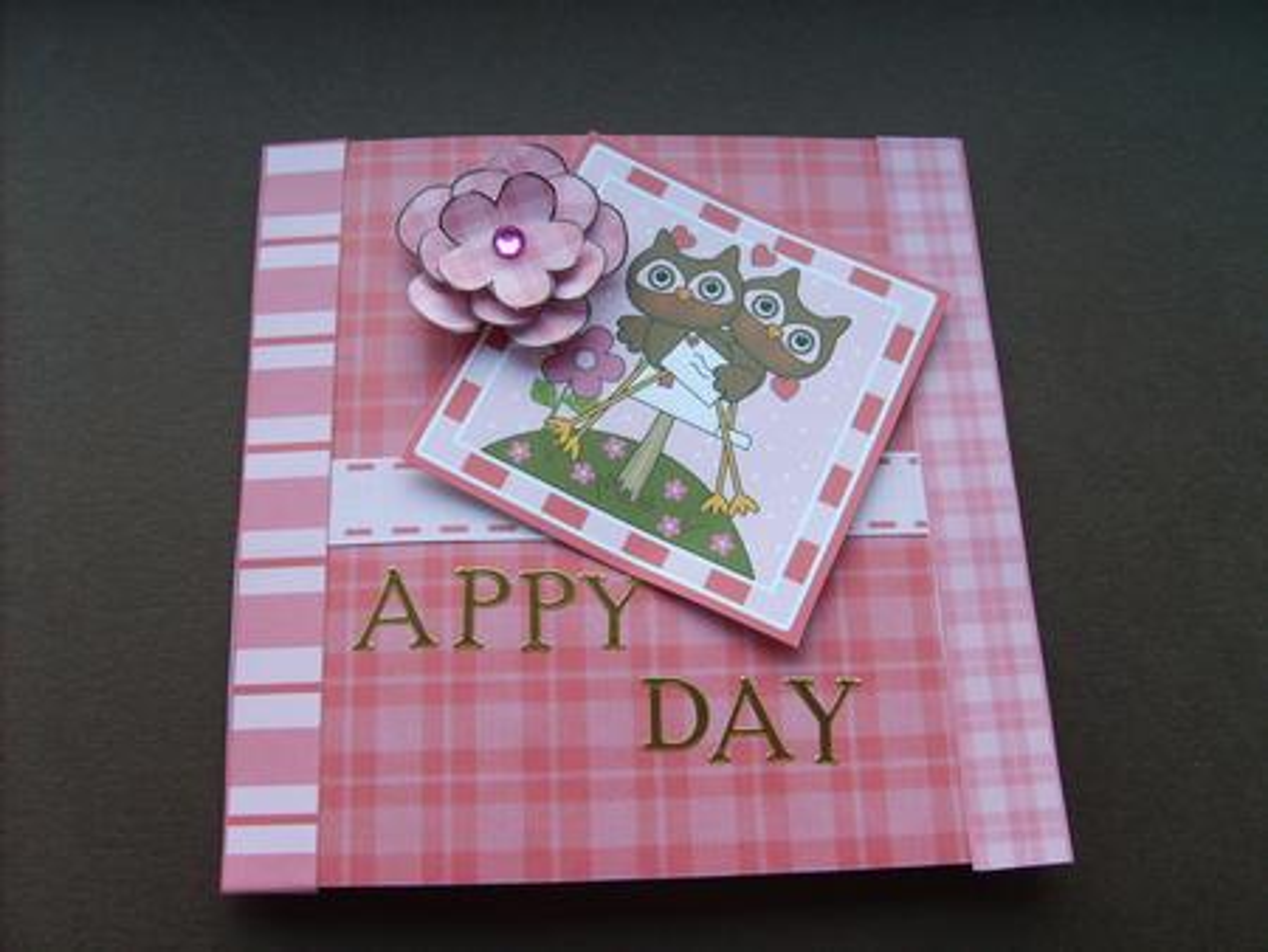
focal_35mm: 35
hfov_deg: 52.6
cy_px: 476
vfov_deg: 40.7
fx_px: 1283
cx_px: 634
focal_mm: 5.8
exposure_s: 1/30
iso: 56
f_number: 2.8
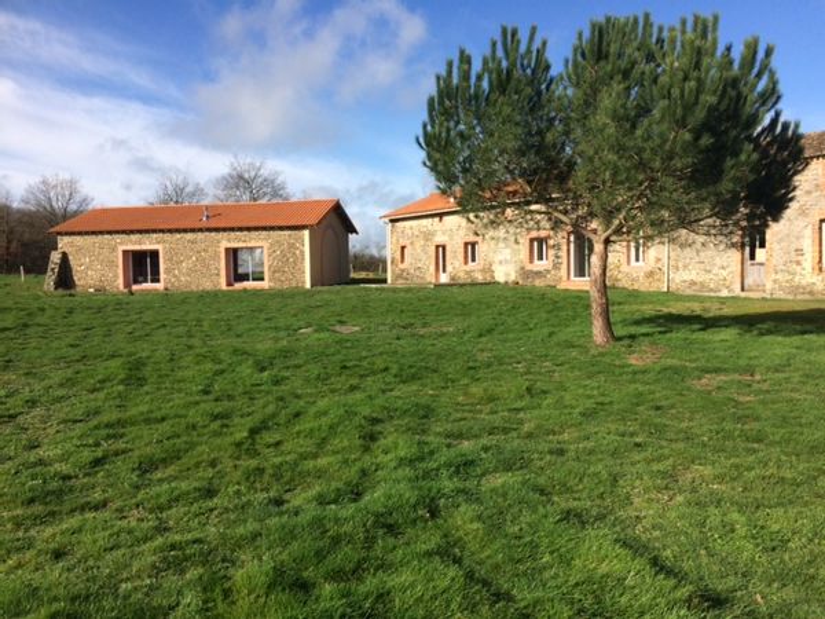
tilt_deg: -2.5
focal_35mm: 29
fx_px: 691
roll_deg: +2.4
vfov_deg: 48.2
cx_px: 412
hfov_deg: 61.7
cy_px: 310
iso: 32
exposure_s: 1/2283
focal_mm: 4.15
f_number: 2.2
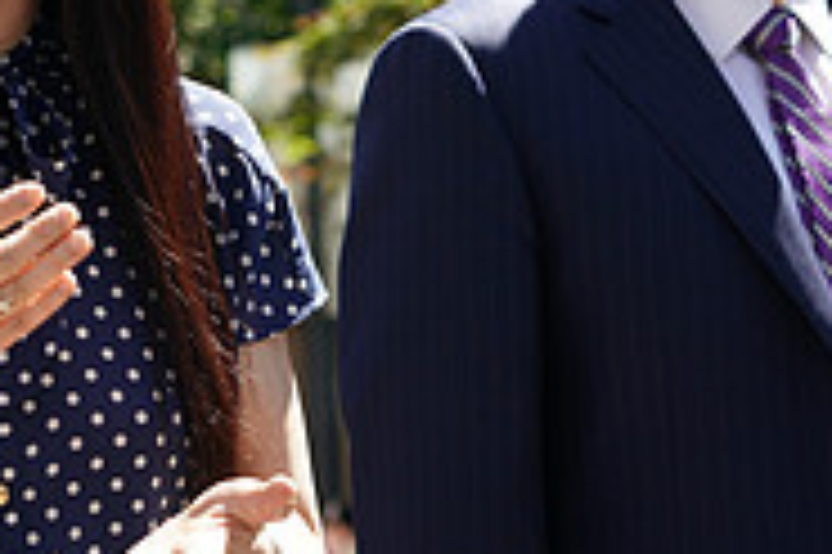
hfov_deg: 12.9
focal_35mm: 157
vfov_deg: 8.6
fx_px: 3625
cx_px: -54
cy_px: -214
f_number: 4
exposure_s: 1/500
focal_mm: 50
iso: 200
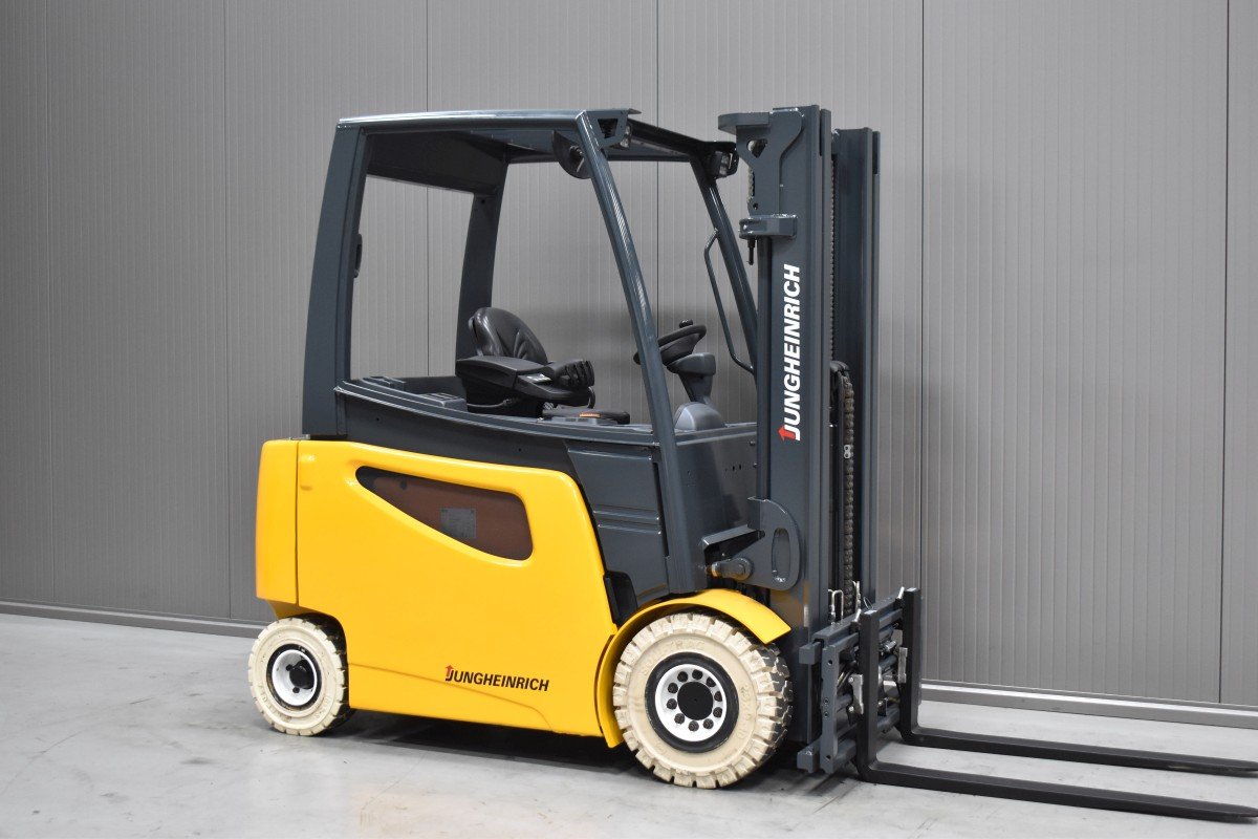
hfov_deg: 42.3
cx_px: 629
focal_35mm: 46
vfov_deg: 28.9
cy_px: 420
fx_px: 1625
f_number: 4.2
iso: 1600
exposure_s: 1/50
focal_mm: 31
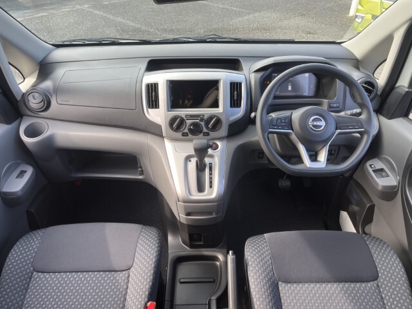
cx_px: 206
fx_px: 309
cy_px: 154
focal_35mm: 26
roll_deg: -0.8
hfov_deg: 67.3
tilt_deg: -37.2
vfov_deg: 53.1
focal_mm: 5.1
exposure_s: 1/127
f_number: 1.6
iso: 32
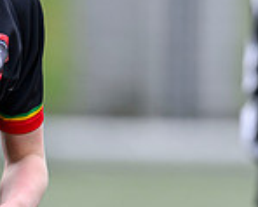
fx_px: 16878
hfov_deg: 0.9
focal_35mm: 2206
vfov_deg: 0.7
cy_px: 112
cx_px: 62
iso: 500
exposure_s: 1/1600
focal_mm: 400
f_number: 3.5
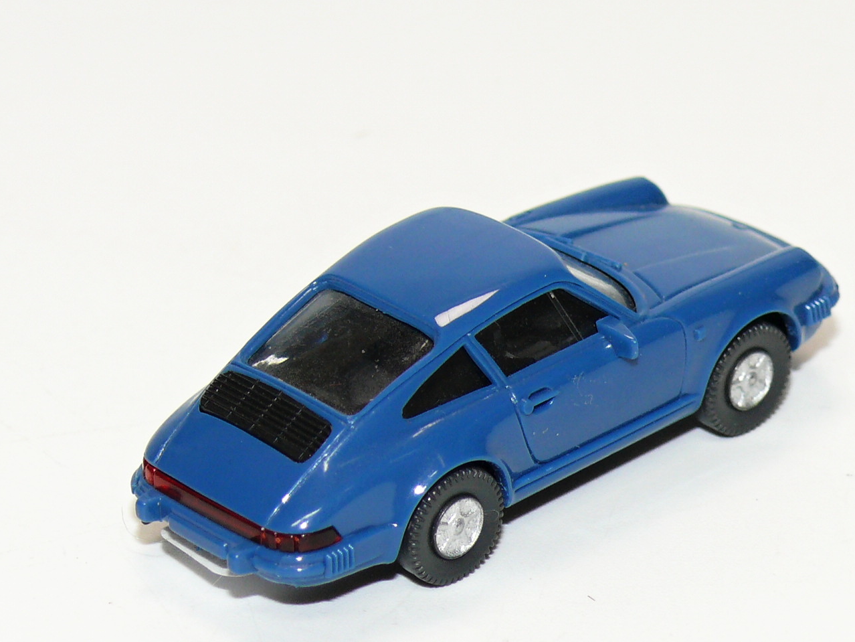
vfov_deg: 7.7
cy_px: 342
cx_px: 501
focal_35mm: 194
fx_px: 4793
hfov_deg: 10.2
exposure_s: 1/30
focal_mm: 18.4
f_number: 4
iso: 100
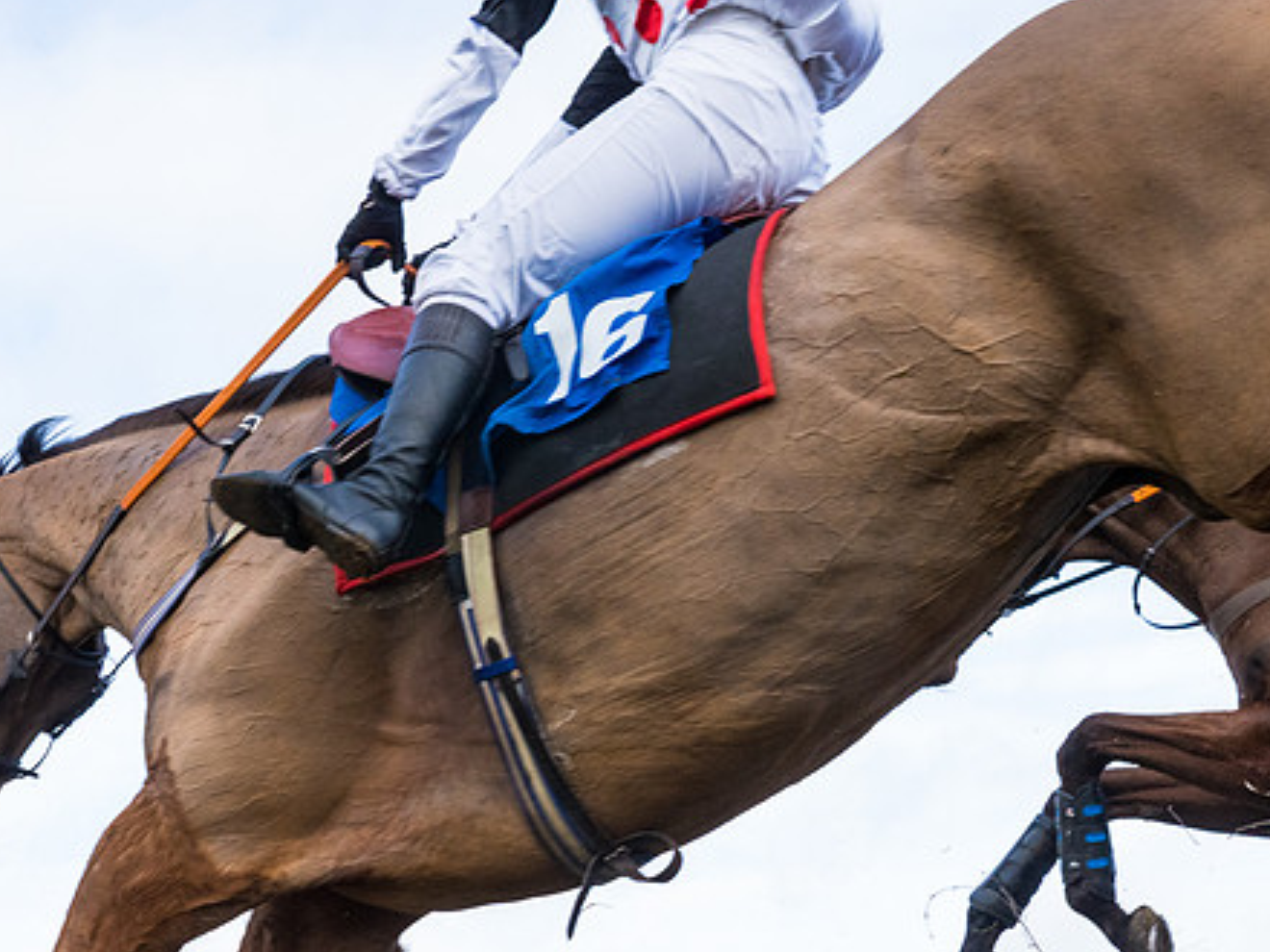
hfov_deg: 29.3
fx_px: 2421
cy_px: 615
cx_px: 510
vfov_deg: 22.2
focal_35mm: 66
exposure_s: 1/1600
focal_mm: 32
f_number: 8
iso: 2000
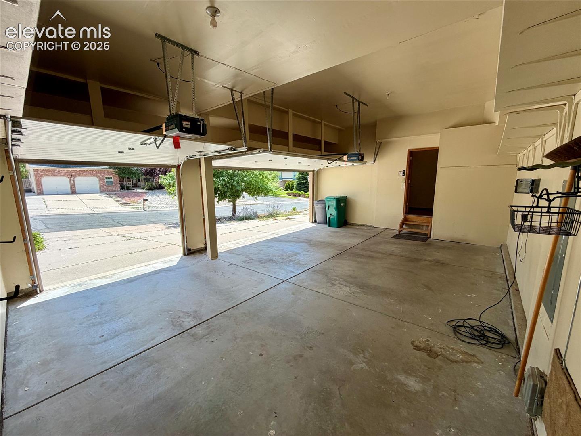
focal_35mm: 14
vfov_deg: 85.7
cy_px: 218
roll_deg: +0.7
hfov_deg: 102.1
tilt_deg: -9.0
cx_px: 290
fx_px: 235
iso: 64
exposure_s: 1/465
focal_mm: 2.22
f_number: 2.2
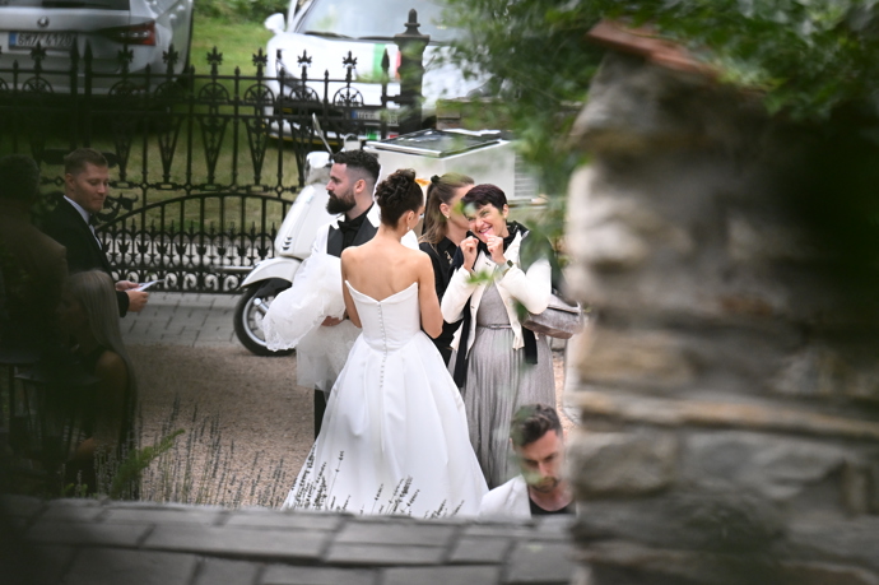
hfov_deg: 7.4
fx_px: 6758
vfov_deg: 5.0
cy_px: 292
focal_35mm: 277
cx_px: 440
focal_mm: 185
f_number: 4.5
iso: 2000
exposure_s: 1/640
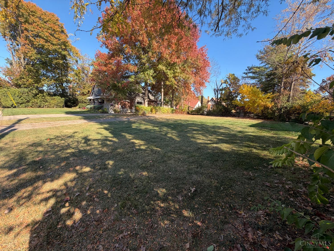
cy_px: 126
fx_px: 135
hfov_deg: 102.1
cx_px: 167
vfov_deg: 85.7
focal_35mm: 14
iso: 64
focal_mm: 2.22
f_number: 2.2
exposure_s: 1/502
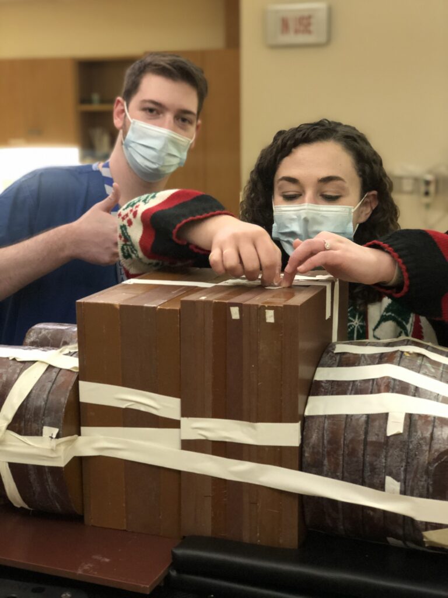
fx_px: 897
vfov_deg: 36.8
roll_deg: +0.4
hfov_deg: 28.0
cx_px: 224
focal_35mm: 52
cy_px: 299
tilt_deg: -10.3
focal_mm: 6
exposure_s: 1/8
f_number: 2.4
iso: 160
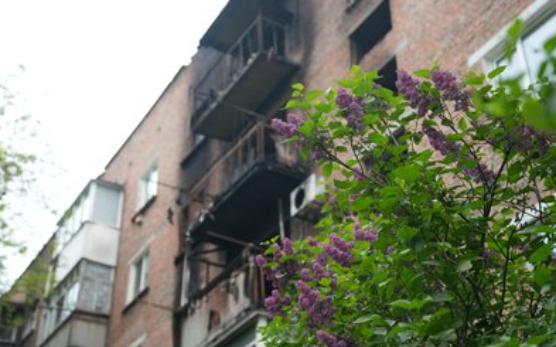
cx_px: 277
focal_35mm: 54
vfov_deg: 23.9
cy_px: 164
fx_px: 818
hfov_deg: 37.6
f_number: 2.8
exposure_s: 1/100
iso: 250
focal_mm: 52
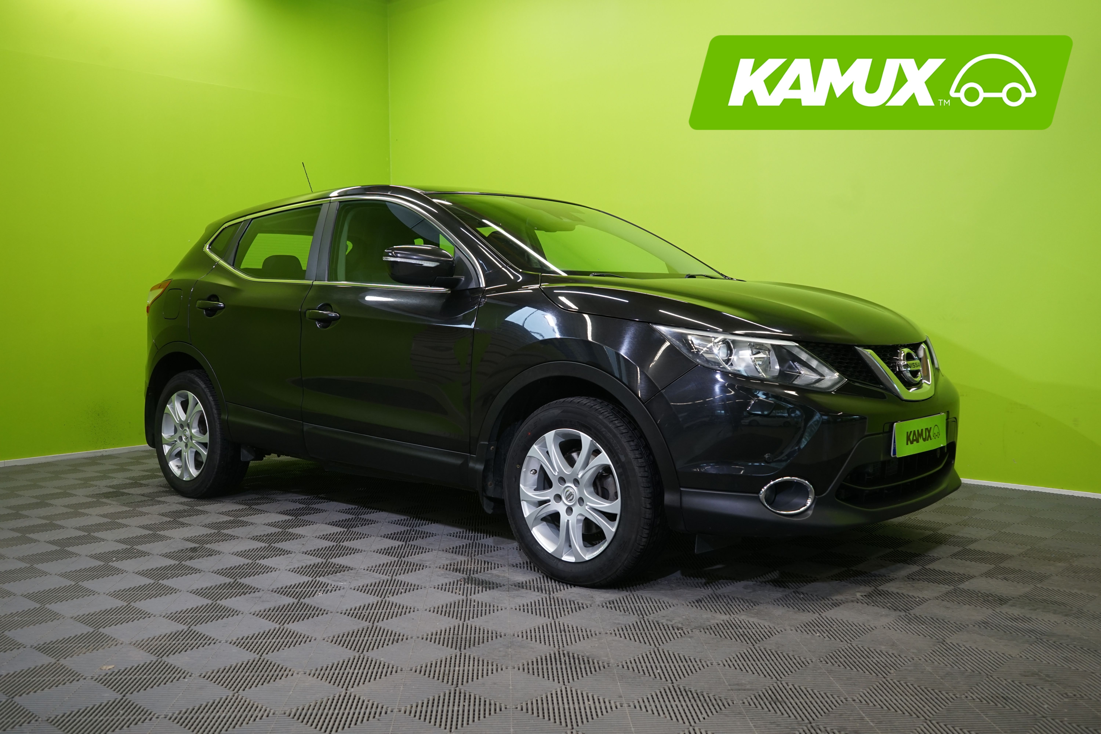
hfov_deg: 57.2
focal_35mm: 33
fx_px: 1009
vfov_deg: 40.0
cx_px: 550
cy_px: 367
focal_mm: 33
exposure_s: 1/40
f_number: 6.3
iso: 640
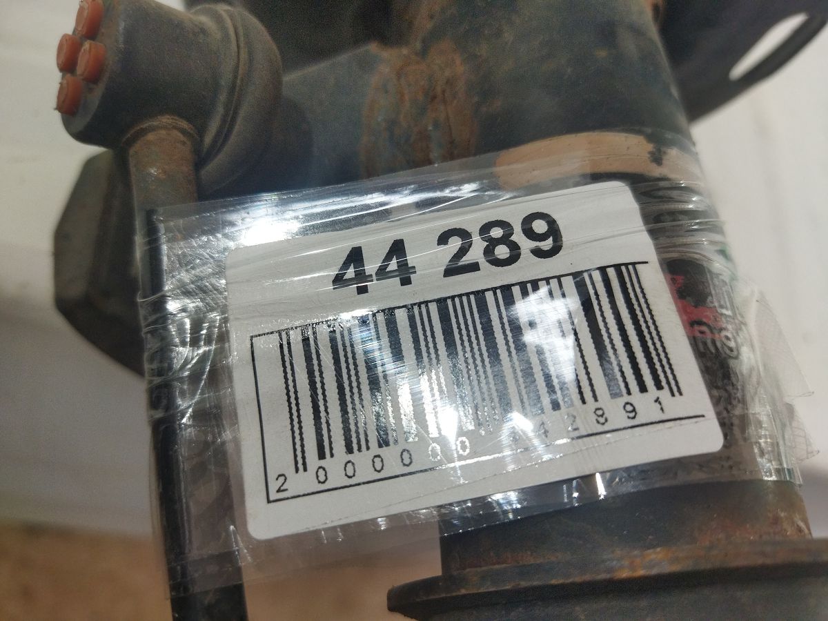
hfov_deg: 65.3
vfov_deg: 51.4
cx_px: 414
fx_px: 646
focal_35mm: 27
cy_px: 310
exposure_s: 1/100
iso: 182
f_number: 1.79
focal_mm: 4.71
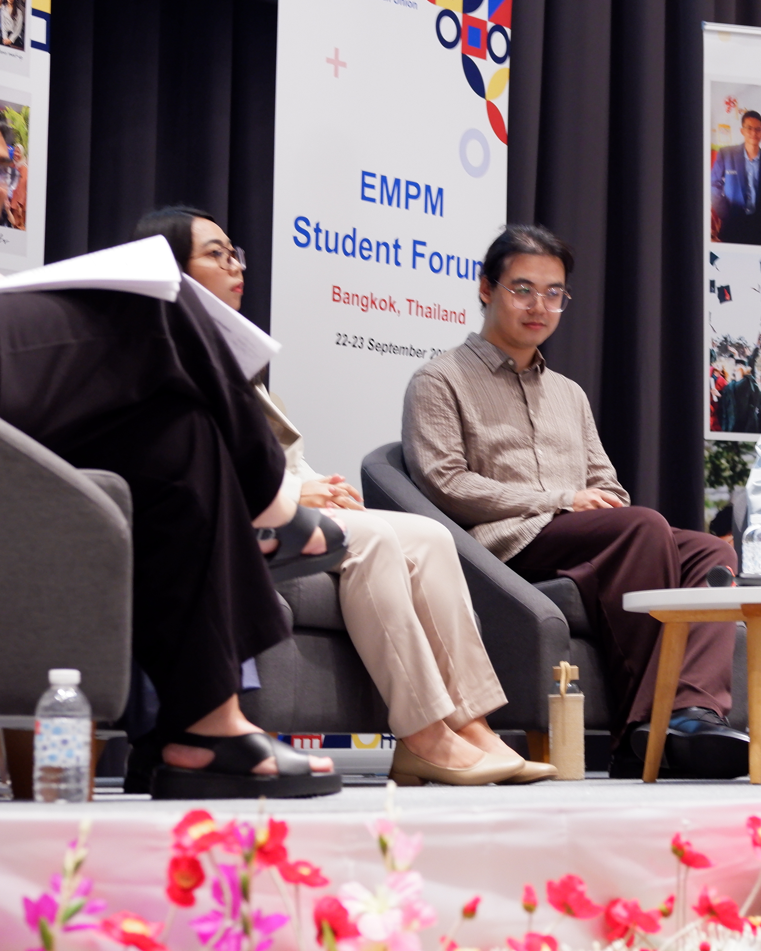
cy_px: 475
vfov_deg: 18.1
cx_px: 660
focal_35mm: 106
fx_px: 2984
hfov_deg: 14.4
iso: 1600
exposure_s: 1/42
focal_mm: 50
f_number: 3.6
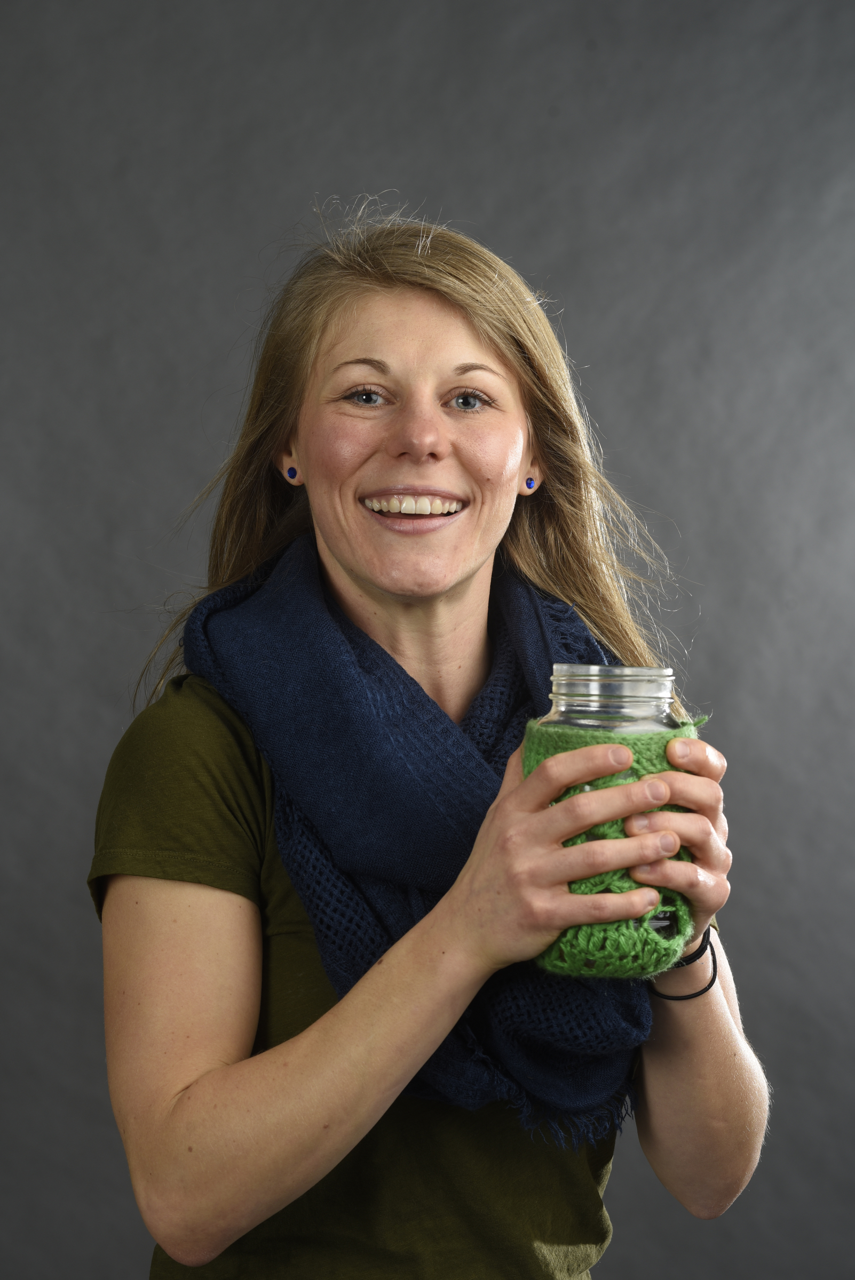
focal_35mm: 86
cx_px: 428
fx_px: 3061
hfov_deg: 15.9
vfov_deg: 23.6
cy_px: 640
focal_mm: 86
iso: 100
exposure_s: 1/125
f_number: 9
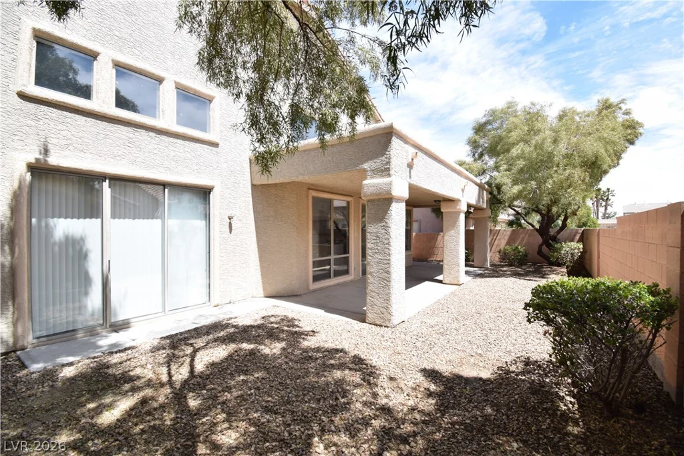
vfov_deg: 77.3
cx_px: 342
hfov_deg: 100.4
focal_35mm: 15
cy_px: 228
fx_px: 285
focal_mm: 10
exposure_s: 1/200
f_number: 8
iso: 200
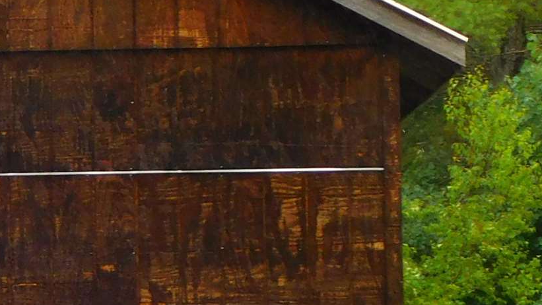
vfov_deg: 4.5
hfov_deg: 7.9
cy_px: 248
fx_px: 3866
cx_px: -204
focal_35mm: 269
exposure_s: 1/125
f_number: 4.2
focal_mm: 11.7
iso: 125
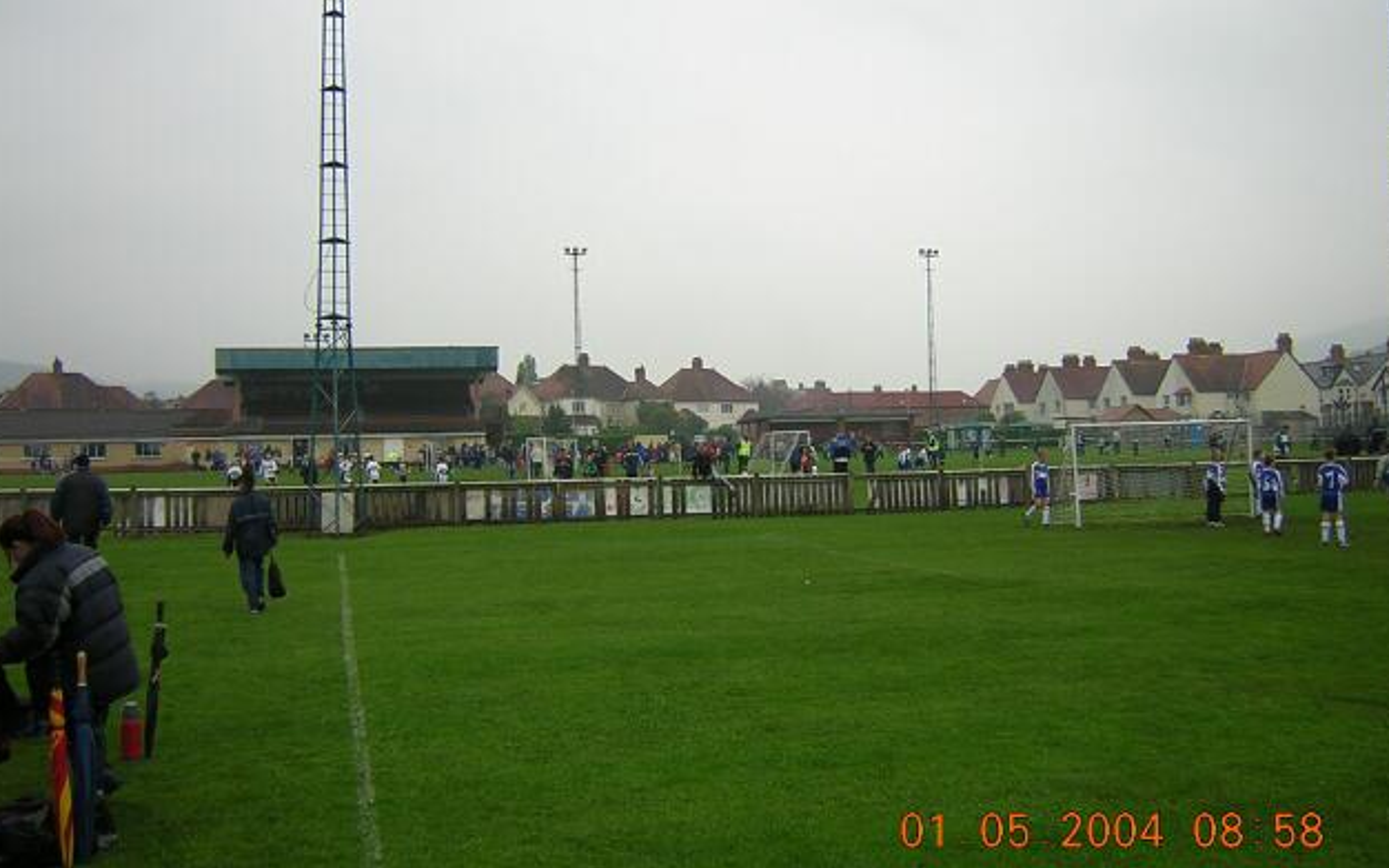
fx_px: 1476
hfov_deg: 50.4
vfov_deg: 32.7
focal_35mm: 39
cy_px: 408
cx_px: 694
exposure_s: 1/476
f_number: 2.6
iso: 100
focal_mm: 4.7
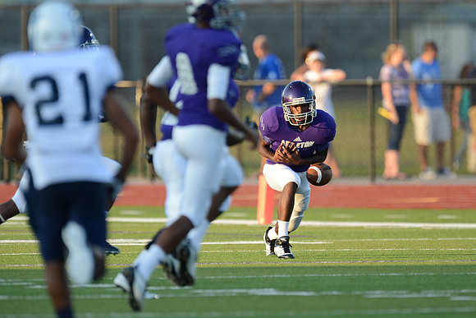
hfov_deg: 3.7
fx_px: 7274
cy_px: 159
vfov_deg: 2.5
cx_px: 238
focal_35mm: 550
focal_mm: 550
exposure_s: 1/1250
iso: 800
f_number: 4
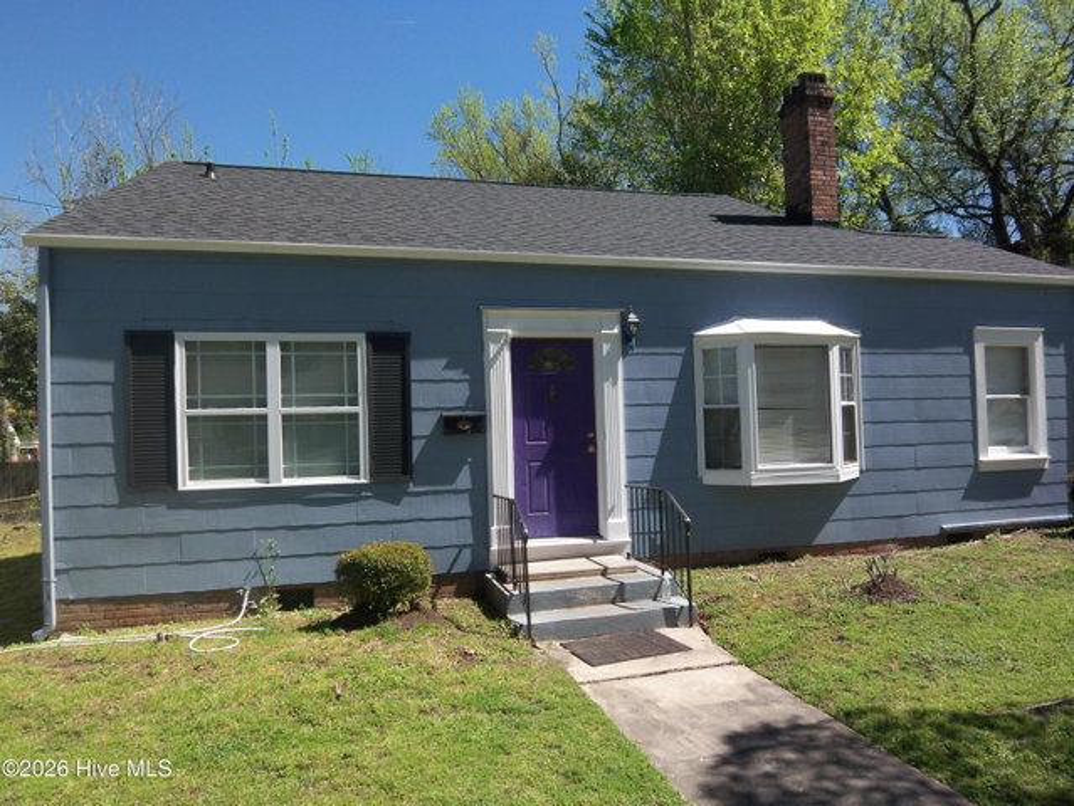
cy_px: 403
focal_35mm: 23
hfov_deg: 73.9
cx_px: 537
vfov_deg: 58.9
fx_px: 714
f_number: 5.6
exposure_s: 1/200
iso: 50
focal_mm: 3.8
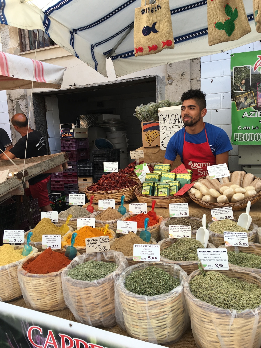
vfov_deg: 61.7
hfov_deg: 48.2
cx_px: 130
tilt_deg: -7.7
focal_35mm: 29
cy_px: 174
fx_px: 292
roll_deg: +2.6
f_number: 2.2
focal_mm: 4.15
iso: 25
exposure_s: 1/229
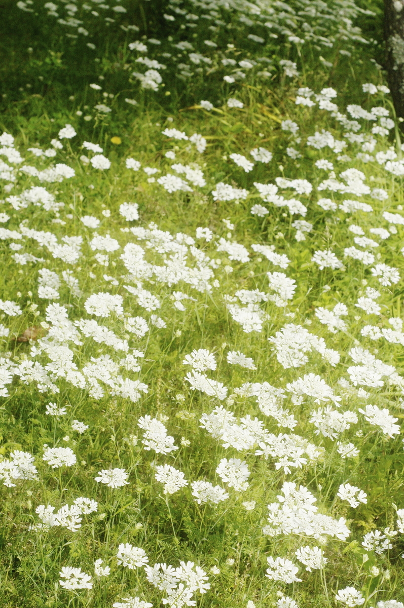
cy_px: 304
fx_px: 1266
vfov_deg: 27.0
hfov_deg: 18.1
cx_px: 202
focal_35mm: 75
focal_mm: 50
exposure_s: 1/4000
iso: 800
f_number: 8
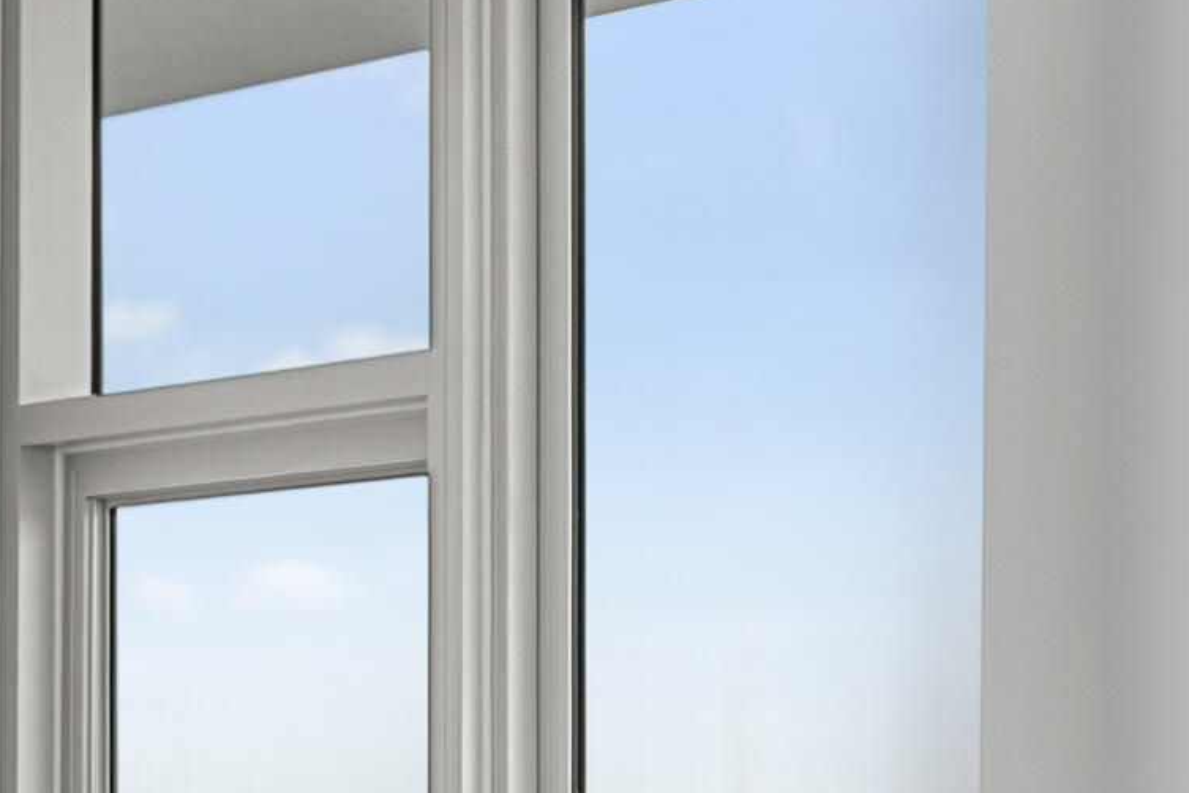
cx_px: -368
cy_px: 1181
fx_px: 5482
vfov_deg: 8.1
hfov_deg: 12.0
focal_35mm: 166
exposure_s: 1/250
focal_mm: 50
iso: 500
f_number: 2.8
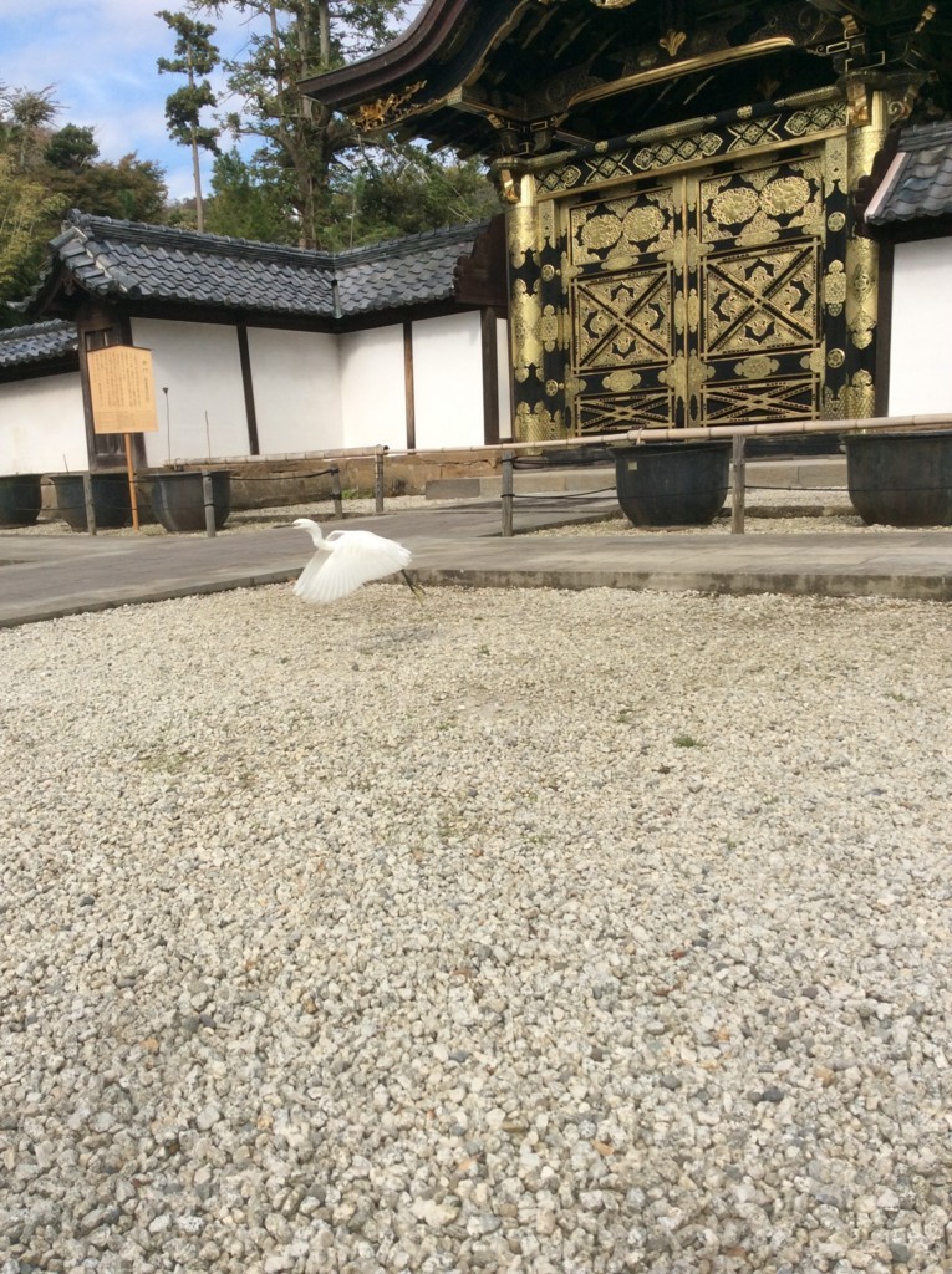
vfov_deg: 56.9
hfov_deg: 44.1
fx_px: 1176
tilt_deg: -9.7
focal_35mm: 32
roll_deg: +3.9
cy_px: 637
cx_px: 476
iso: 32
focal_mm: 3.3
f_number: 2.4
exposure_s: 1/1144
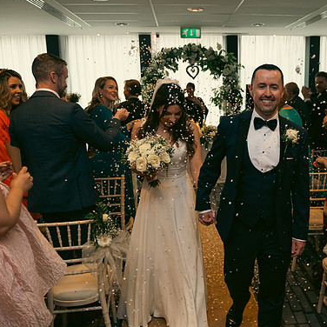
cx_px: 223
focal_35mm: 33
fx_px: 353
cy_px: 163
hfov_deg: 48.7
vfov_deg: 49.7
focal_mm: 24
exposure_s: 1/160
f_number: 3.5
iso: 640
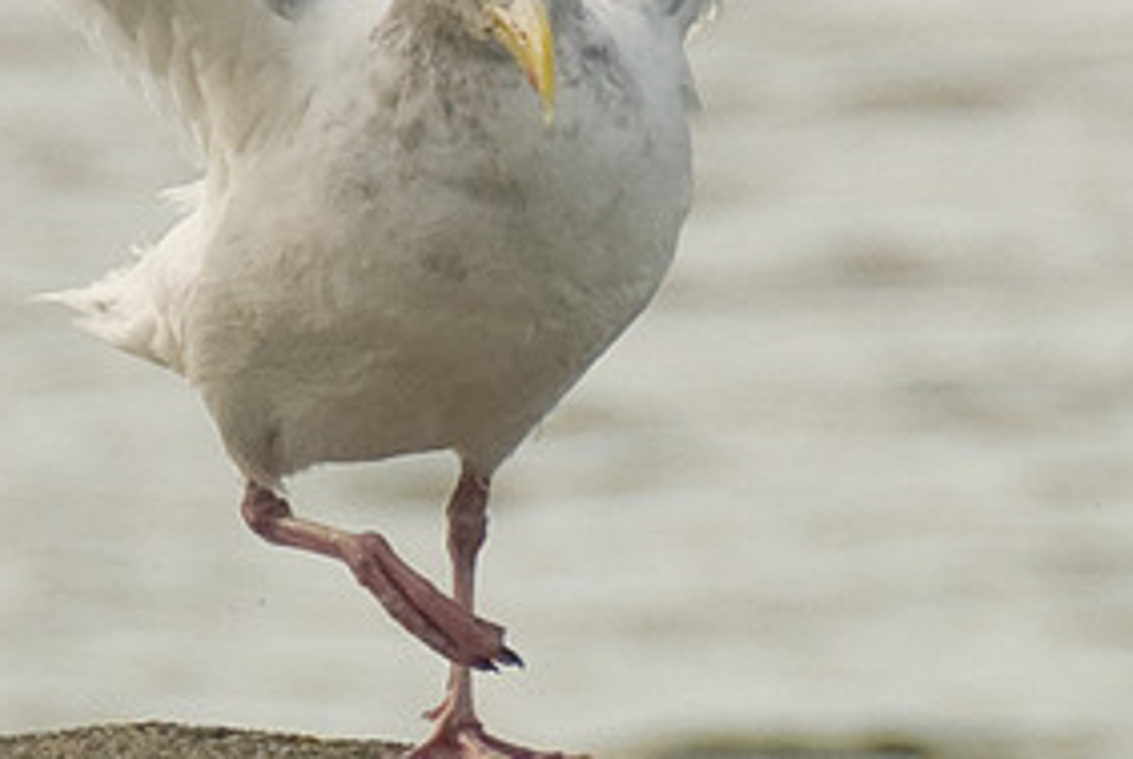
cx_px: 466
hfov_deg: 3.3
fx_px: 19417
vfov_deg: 2.2
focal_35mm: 616
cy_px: 124
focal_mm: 200
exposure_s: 1/1000
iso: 400
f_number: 5.6
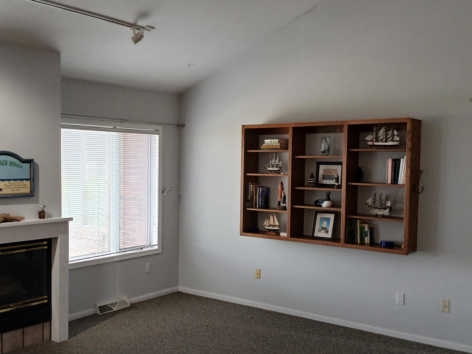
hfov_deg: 46.7
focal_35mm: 40
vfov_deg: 35.9
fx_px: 545
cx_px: 207
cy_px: 192
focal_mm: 3.98
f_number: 1.8
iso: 125
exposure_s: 1/60
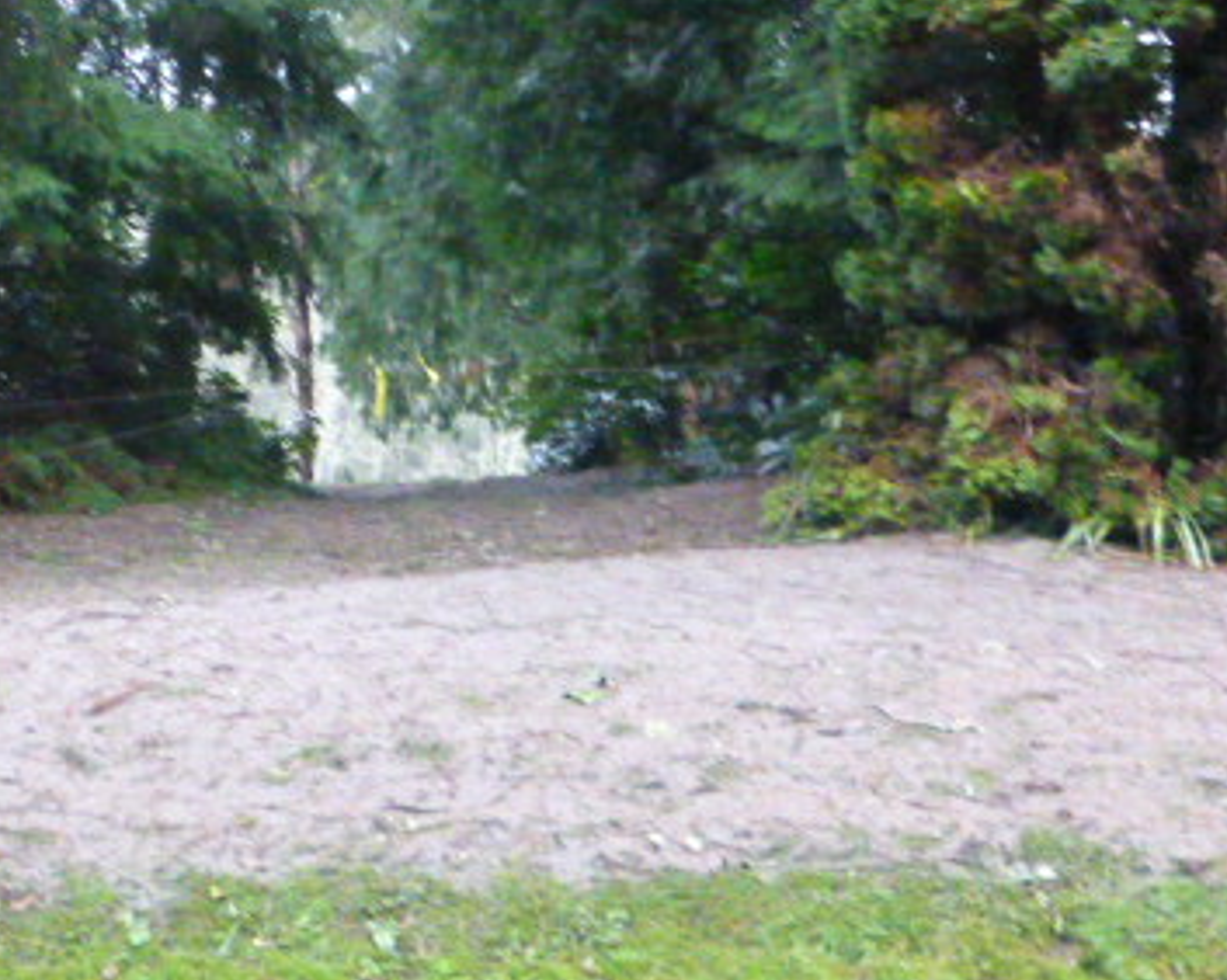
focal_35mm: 69
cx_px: 344
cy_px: 288
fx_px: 2504
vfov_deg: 22.0
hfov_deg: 27.2
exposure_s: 1/60
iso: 2500
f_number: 3.9
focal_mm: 6.9
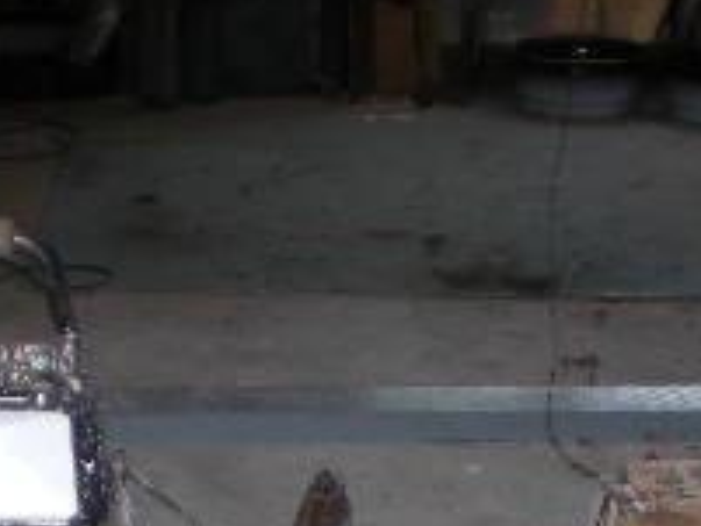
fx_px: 2452
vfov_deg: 11.8
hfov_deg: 16.2
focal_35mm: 121
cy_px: 763
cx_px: 237
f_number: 3.1
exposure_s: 1/76.1
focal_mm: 6.3
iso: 64
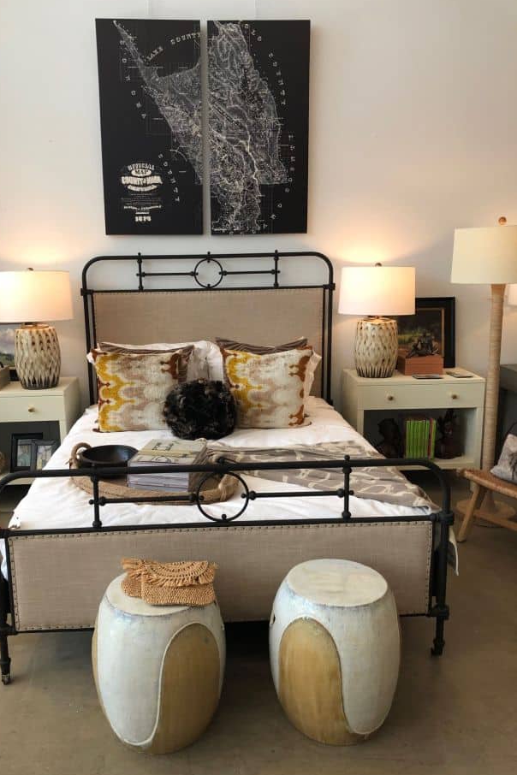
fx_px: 646
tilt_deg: -9.8
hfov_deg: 43.5
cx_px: 218
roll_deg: +0.8
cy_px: 393
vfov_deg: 61.9
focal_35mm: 30
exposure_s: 1/30
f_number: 1.8
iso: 25
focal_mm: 3.99
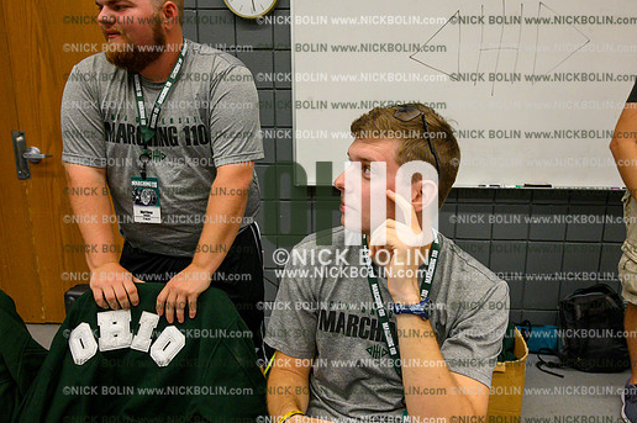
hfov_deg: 67.3
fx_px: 477
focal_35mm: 27
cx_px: 351
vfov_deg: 47.8
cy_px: 220
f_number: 5.6
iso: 6400
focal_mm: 24
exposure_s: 1/250
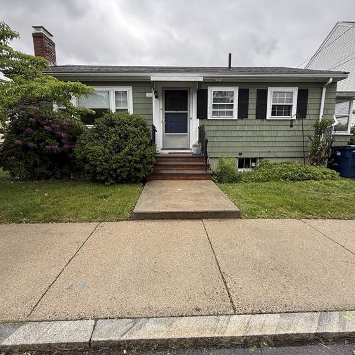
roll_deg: +0.5
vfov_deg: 83.9
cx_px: 177
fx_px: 197
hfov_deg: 84.0
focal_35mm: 17
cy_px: 168
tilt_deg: -7.0
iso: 64
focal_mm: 2.22
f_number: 2.2
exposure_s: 1/195
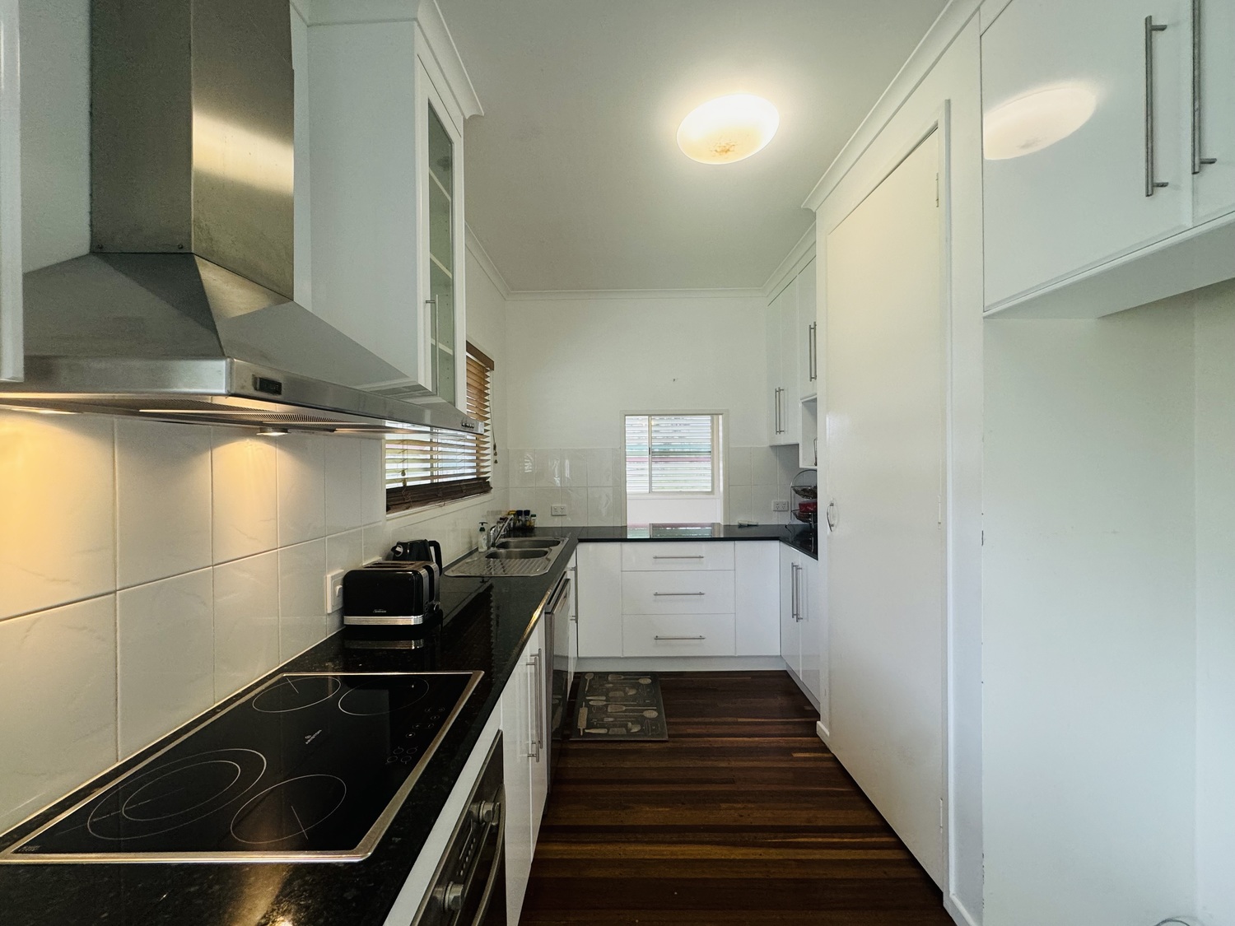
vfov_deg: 85.7
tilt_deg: -0.7
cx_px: 618
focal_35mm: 14
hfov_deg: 102.1
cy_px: 463
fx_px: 499
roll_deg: +0.6
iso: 160
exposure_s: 1/100
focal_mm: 2.22
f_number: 2.2
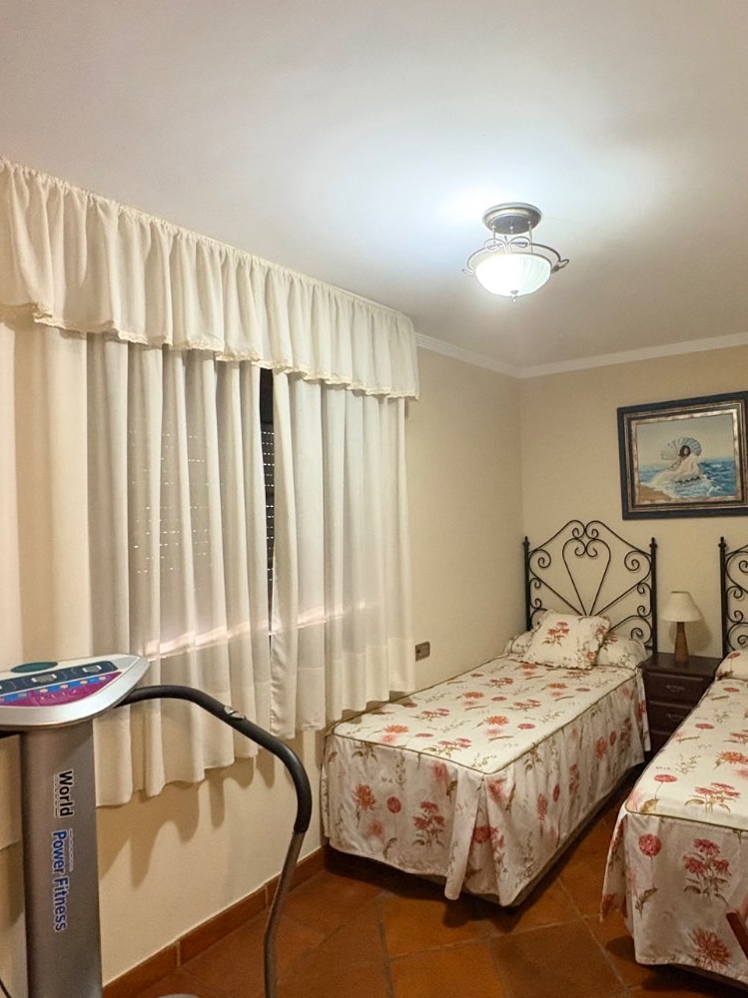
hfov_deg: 61.8
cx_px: 502
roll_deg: +1.6
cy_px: 541
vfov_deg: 78.9
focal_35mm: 21
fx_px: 606
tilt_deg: -1.0
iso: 640
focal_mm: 2.22
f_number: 2.2
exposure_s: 1/50
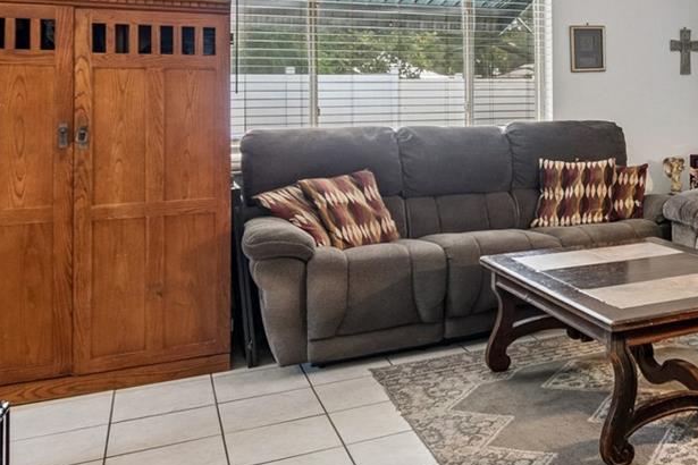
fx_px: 756
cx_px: 653
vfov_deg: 33.0
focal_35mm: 39
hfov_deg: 44.2
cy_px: 78
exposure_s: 1/10
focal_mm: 10
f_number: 4.5
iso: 100
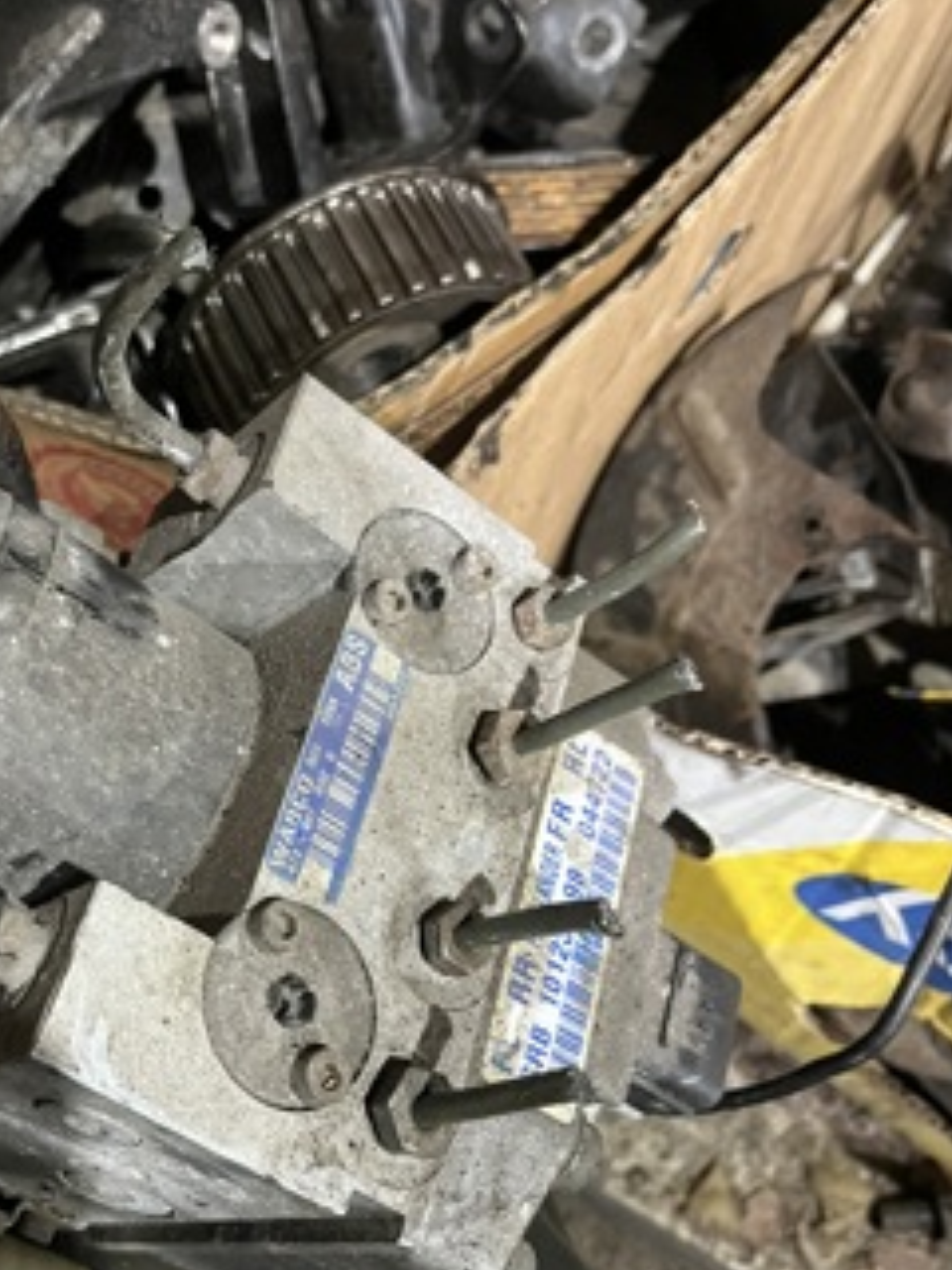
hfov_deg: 36.1
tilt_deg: -69.1
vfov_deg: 47.6
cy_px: 754
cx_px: 250
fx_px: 1430
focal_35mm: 39
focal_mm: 5.1
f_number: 1.6
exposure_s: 1/33
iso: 640
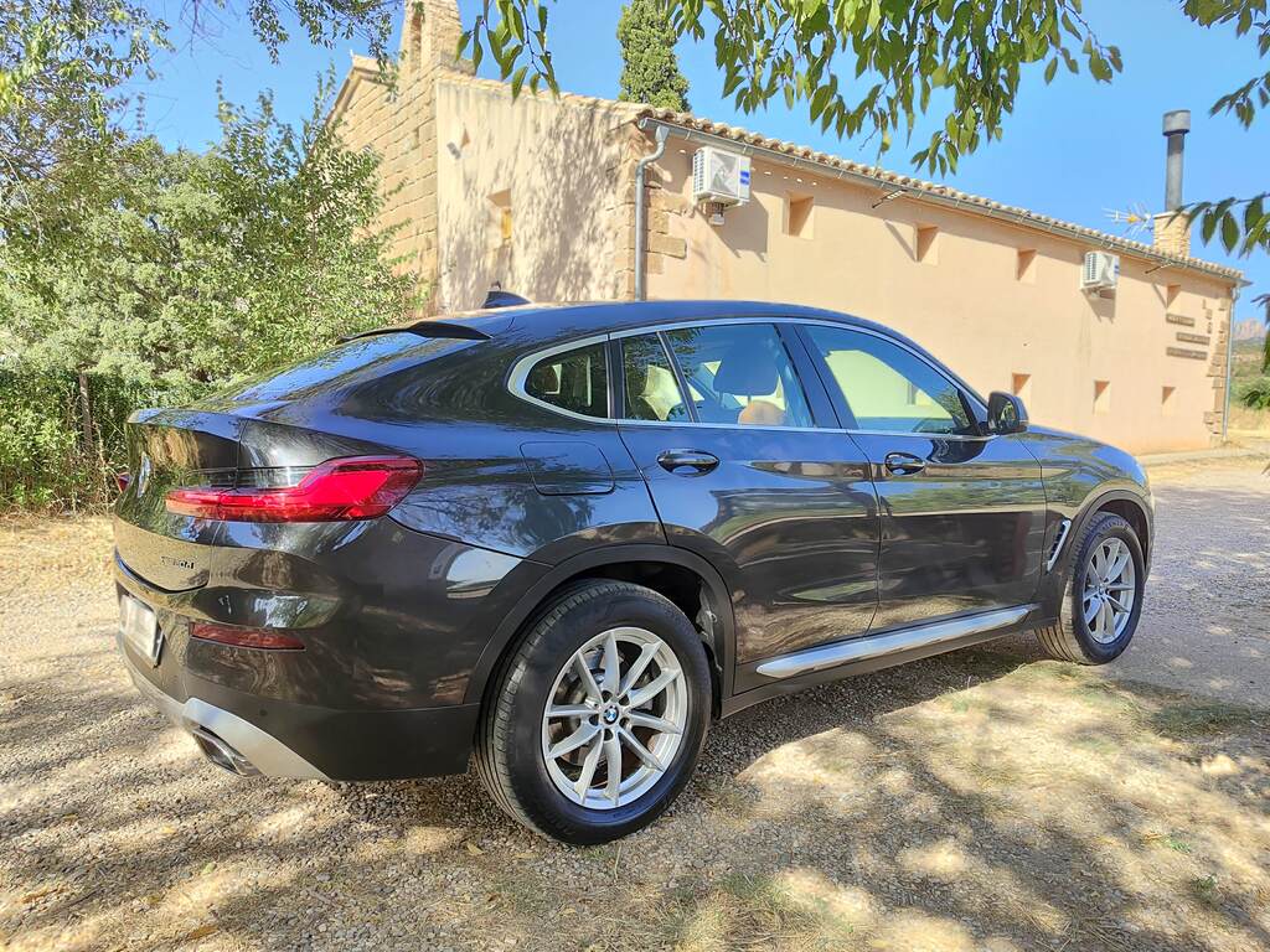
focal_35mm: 25
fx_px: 917
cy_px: 476
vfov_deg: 54.9
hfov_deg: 69.4
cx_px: 635
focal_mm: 5.95
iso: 50
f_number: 1.89
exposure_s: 1/222
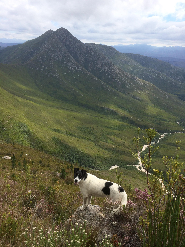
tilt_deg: -19.4
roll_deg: -2.9
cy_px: 124
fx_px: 207
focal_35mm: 29
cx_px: 92
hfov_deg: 48.2
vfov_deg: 61.7
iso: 32
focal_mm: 4.15
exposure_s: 1/1368
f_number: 2.2
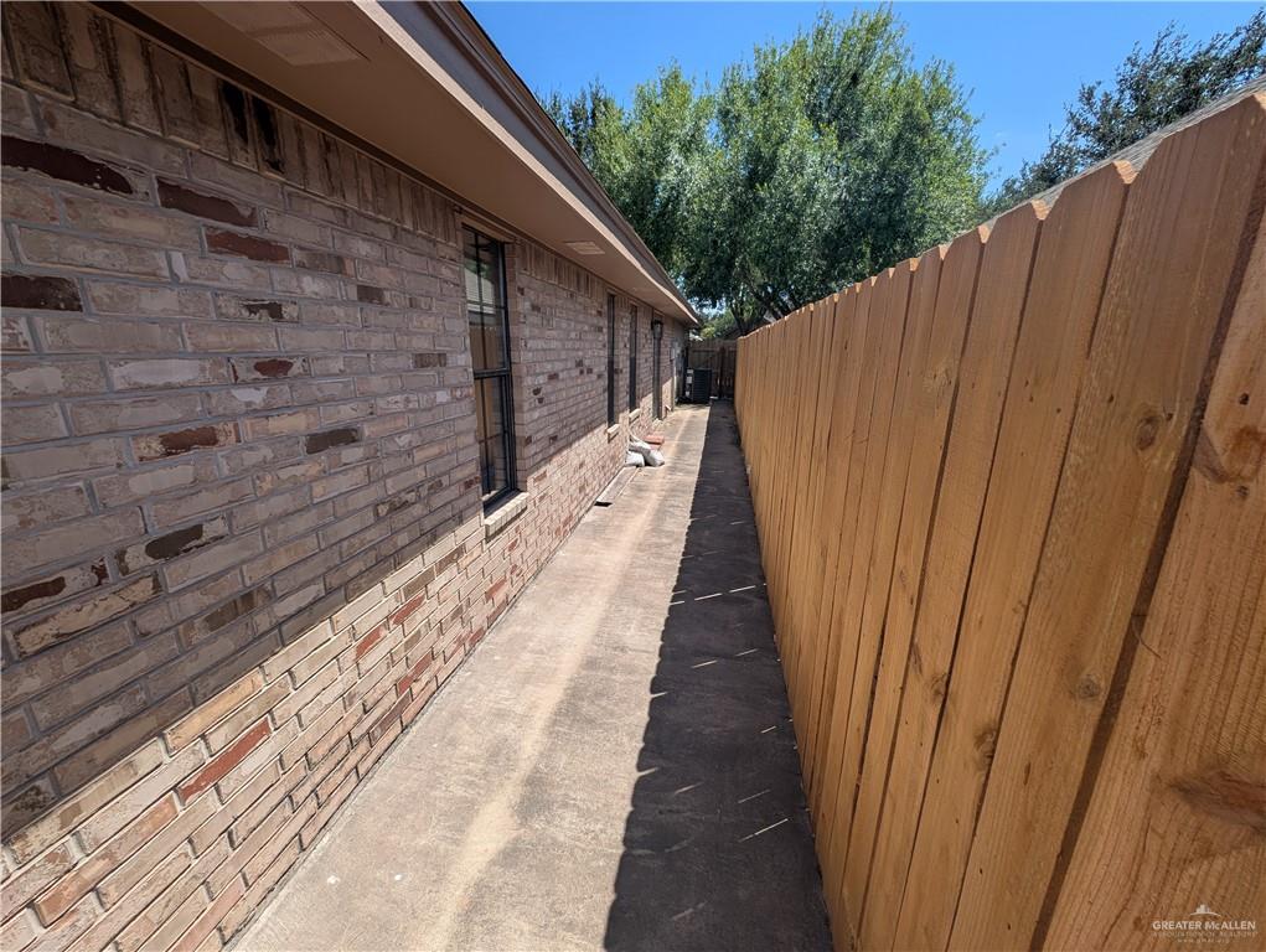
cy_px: 476
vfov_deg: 94.6
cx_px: 633
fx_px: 439
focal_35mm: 12
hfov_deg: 110.5
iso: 37
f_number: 1.95
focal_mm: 2.23
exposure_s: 1/1155
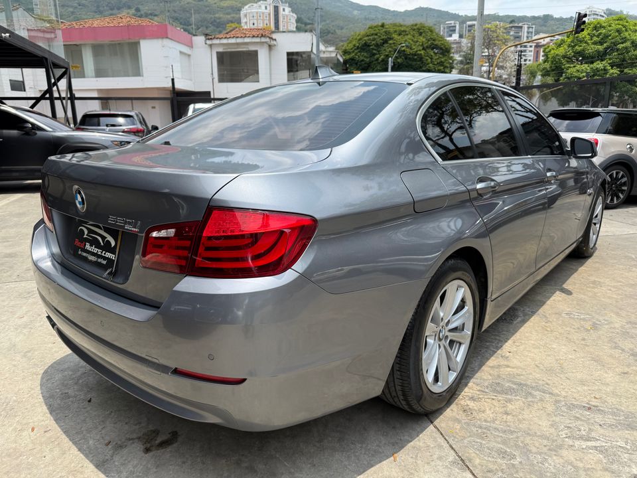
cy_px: 239
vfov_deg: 56.8
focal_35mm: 24
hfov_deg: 71.6
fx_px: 442
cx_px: 318
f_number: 1.78
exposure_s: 1/3279
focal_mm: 6.76
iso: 80
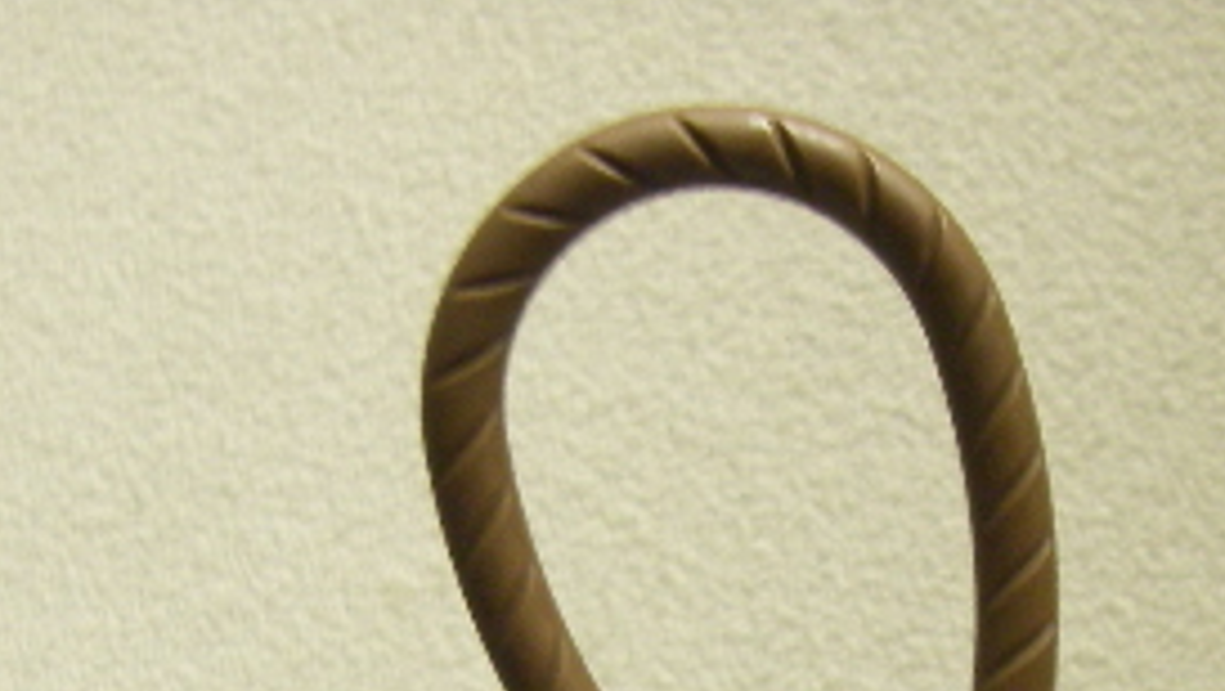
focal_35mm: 97
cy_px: 1068
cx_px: 704
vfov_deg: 11.9
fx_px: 3153
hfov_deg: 22.0
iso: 200
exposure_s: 1/4
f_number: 3.3
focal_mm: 6.3
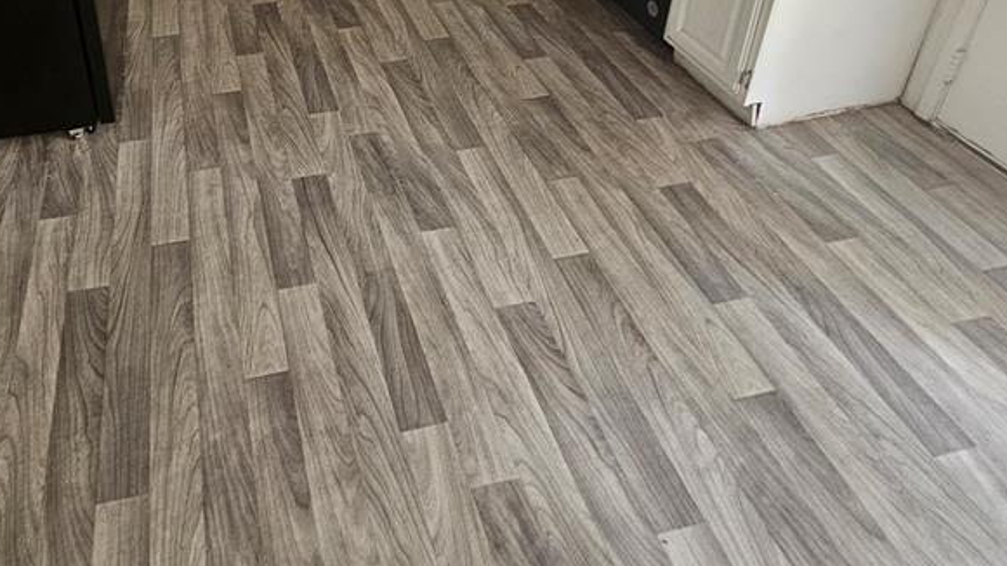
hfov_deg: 71.2
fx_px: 667
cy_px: -87
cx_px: 311
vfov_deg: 37.0
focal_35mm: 25
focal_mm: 2.2
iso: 320
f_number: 2.2
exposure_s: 1/60
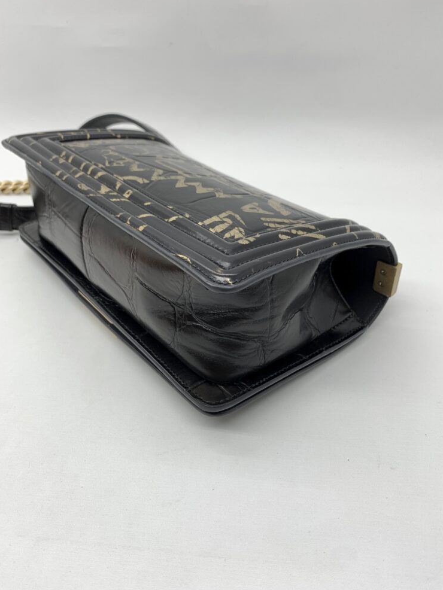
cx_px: 229
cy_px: 290
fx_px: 461
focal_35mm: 27
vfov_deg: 65.3
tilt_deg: -35.3
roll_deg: +1.8
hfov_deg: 51.4
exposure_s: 1/100
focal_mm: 4.25
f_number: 1.8
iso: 40
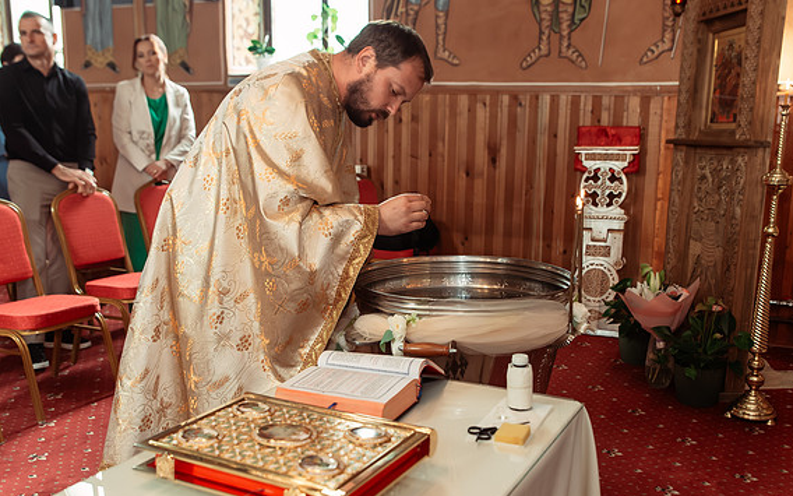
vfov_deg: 35.3
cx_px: 442
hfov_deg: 53.9
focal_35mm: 36
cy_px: 256
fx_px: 778
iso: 2000
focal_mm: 26
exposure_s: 1/250
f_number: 3.5
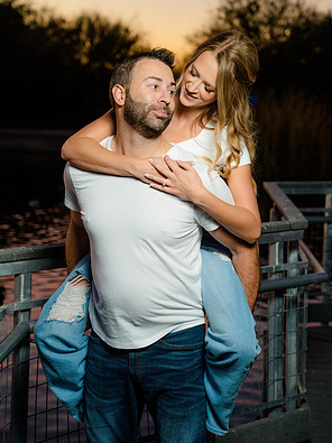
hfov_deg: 18.4
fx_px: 1024
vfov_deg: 24.4
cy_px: 192
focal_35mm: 80
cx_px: 166
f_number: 4
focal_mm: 73
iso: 640
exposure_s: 1/200
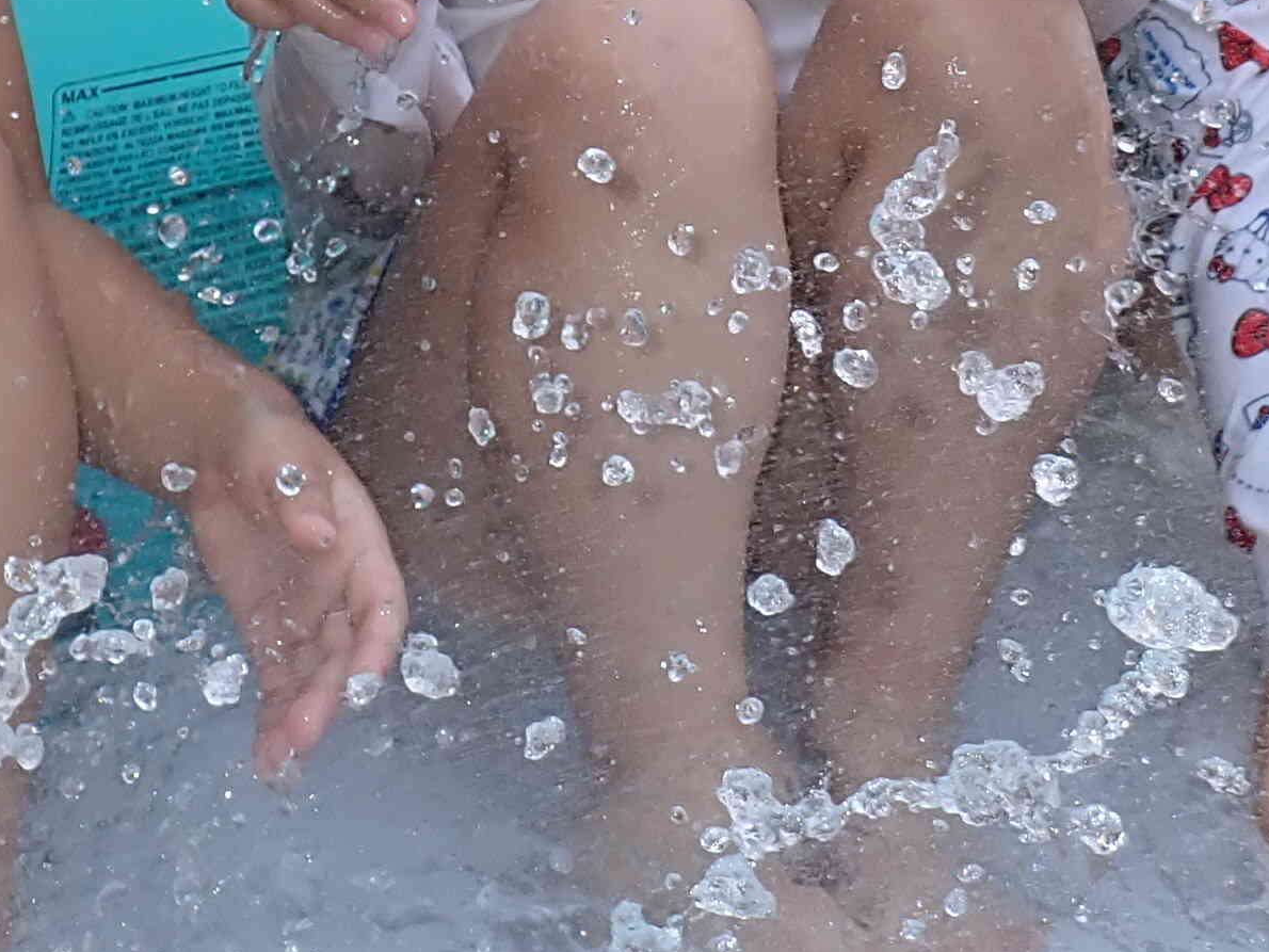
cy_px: -131
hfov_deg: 23.3
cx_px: 643
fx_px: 3080
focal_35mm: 84
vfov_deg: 16.9
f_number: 2.8
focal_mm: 4.5
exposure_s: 1/800
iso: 100
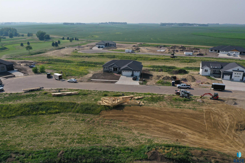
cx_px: 122
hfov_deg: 65.5
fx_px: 191
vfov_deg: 46.4
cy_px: 82
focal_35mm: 28
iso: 200
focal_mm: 10.26
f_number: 5.6
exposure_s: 1/100
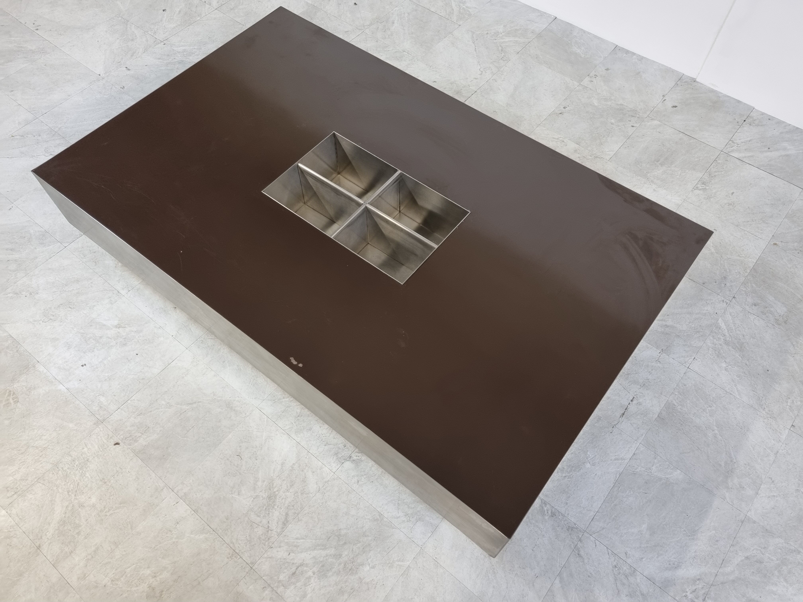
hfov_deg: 67.3
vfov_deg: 53.1
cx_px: 402
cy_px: 301
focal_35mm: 26
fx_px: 603
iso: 160
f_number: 1.8
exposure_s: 1/50
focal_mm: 5.4
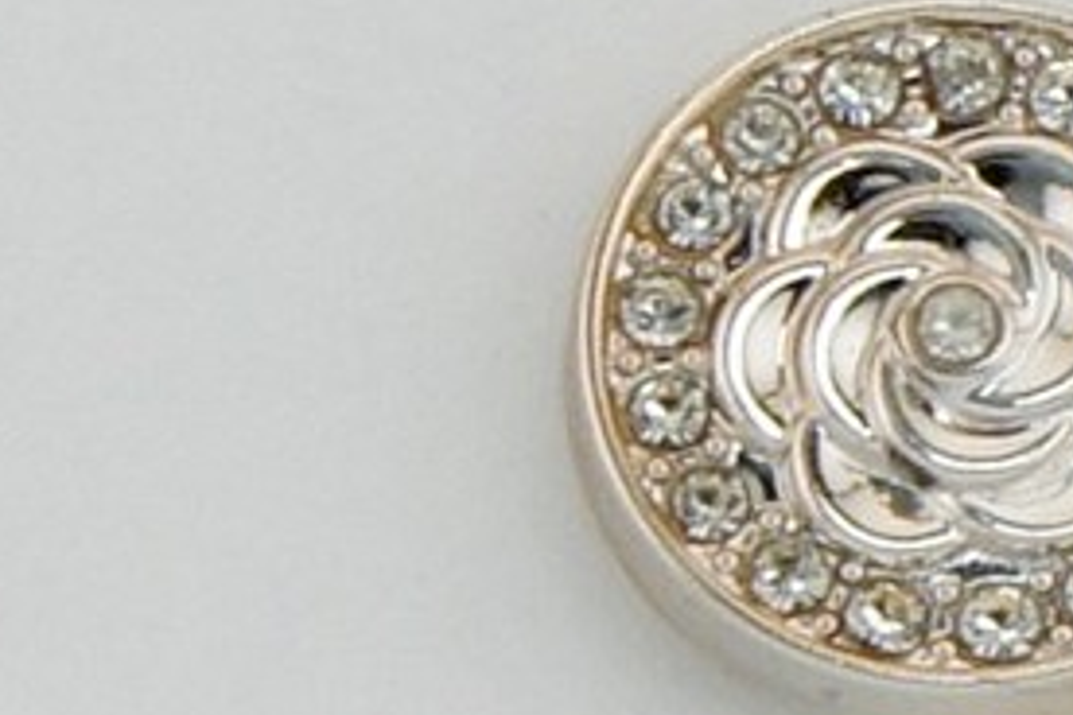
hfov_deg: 7.5
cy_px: -237
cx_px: 1691
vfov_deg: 5.1
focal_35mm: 269
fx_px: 8006
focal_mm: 55
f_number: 9
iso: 200
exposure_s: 1/250
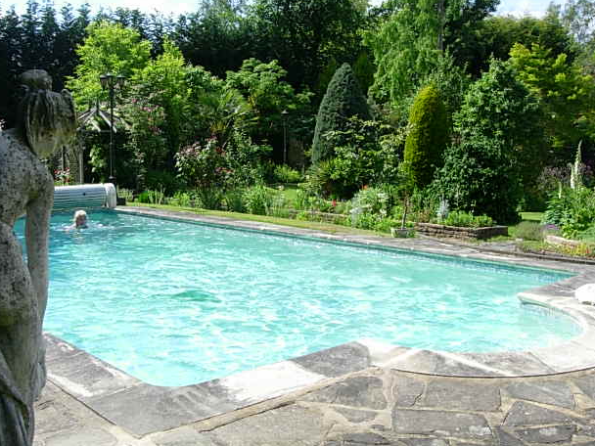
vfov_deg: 36.0
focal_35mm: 40
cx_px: 289
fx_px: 688
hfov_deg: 46.8
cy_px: 214
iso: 64
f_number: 4.8
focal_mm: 7.8
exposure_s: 1/373
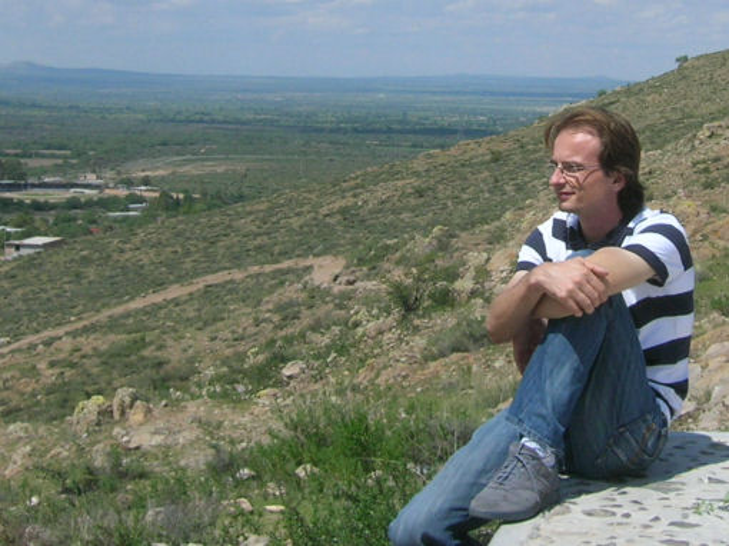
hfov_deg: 54.0
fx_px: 716
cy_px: 273
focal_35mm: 34
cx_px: 364
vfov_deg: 41.8
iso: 50
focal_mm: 5.7
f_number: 4.9
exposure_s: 1/583
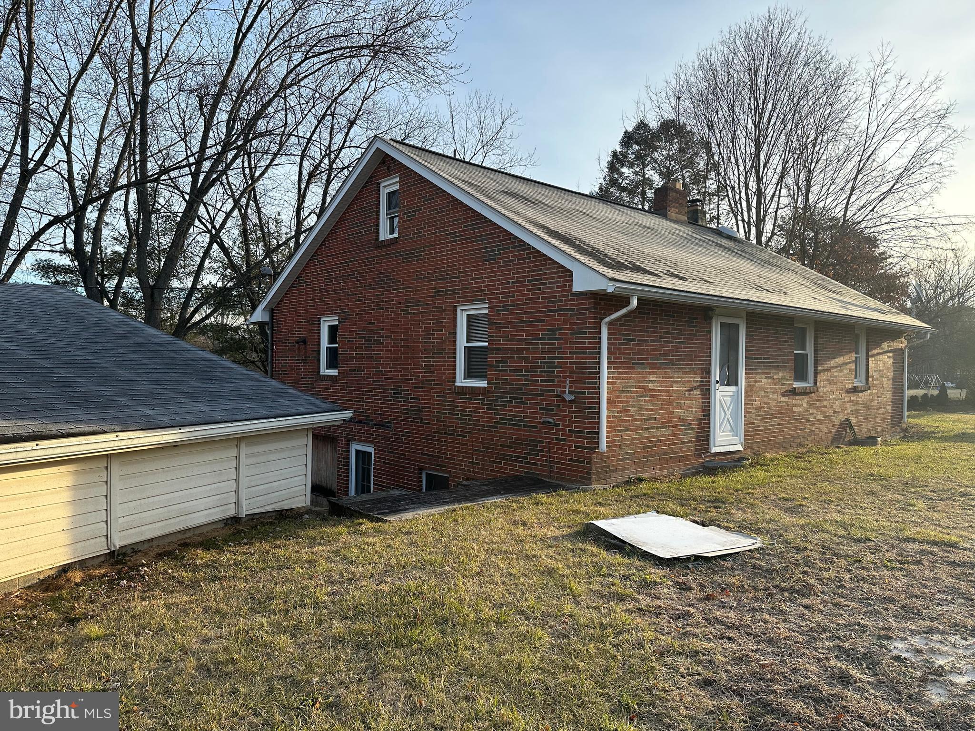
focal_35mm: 24
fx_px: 676
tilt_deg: -1.4
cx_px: 488
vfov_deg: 56.8
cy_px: 366
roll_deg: -1.9
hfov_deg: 71.6
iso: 80
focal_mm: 6.86
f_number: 1.78
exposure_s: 1/1473
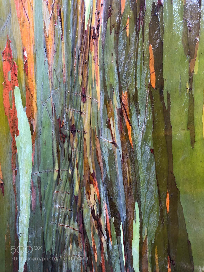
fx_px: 220
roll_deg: +0.9
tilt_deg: -14.7
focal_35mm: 28
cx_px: 102
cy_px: 136
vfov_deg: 63.4
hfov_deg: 49.7
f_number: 1.8
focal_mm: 4
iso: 32
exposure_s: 1/24
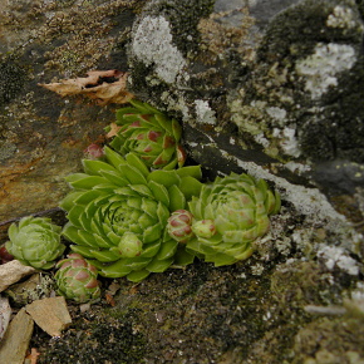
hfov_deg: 28.2
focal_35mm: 60
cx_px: 94
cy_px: 221
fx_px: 714
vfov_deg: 28.5
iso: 64
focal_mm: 7.3
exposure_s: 1/100
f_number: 3.2
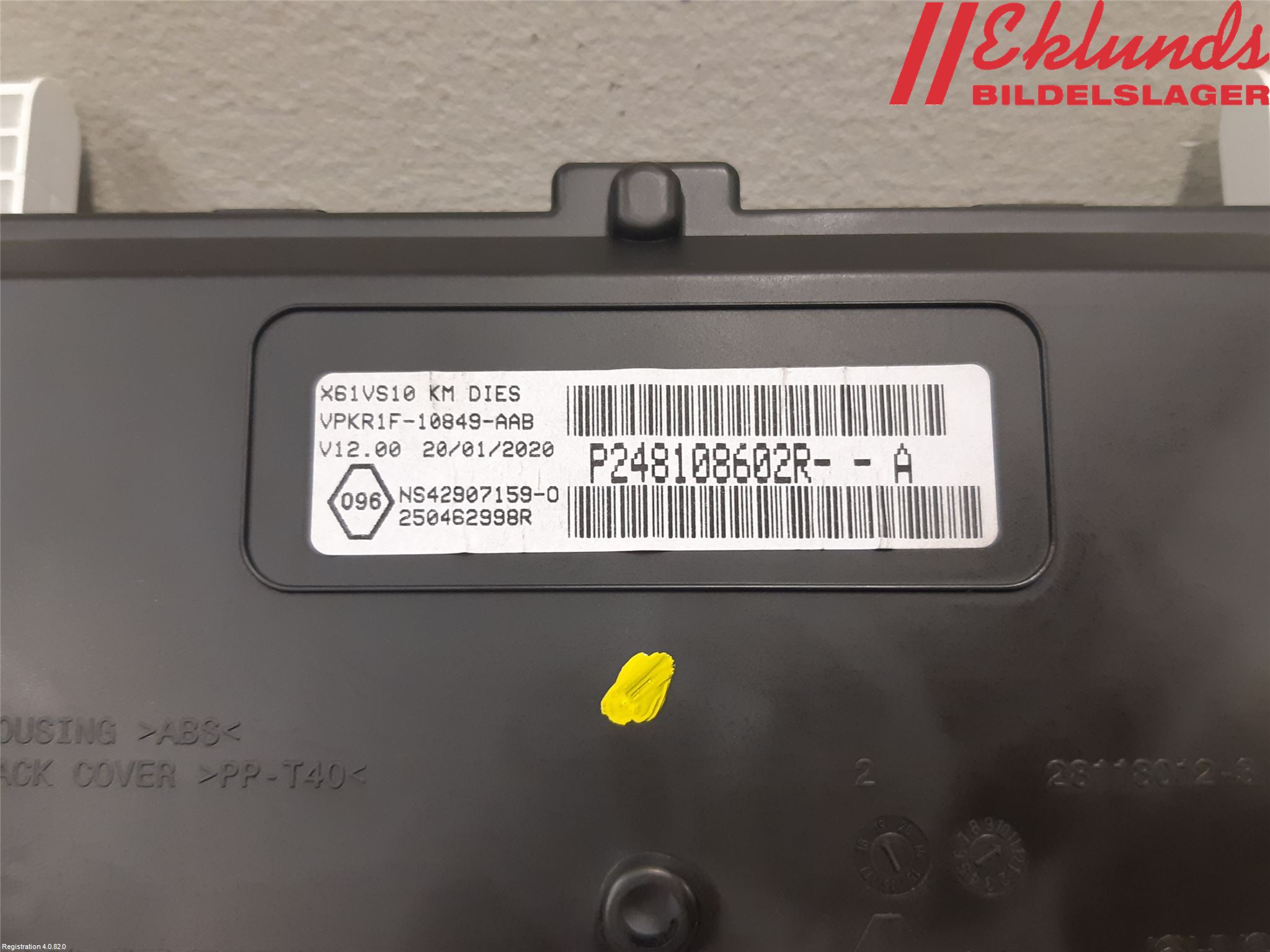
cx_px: 635
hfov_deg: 67.3
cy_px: 476
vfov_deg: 53.1
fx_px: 954
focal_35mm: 26
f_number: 1.7
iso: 160
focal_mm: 3.93
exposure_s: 1/50
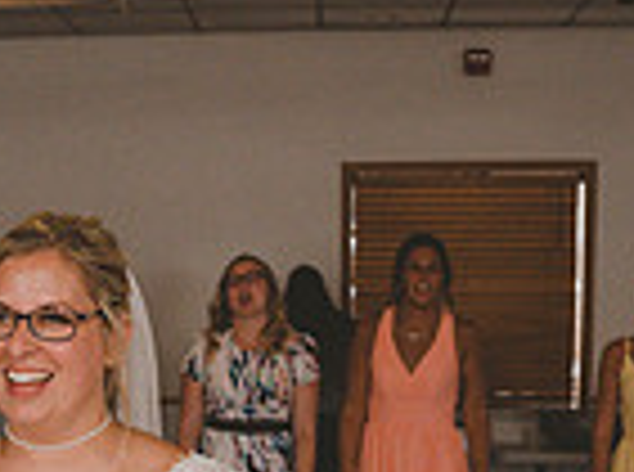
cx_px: 150
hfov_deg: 17.7
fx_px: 2028
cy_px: 787
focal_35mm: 111
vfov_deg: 12.4
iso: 3200
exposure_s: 1/125
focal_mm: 24
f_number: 2.8
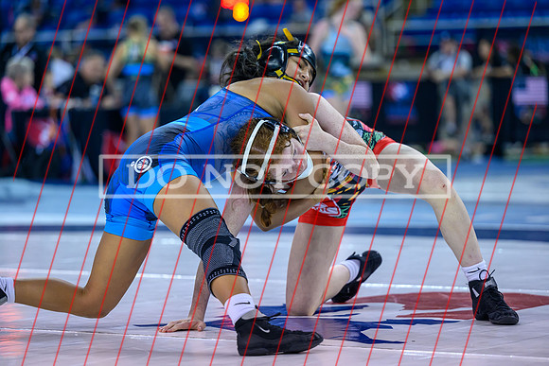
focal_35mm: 136
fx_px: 2076
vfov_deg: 10.1
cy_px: 199
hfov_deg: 15.1
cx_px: 286
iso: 2000
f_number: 2.8
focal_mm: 125
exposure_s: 1/800
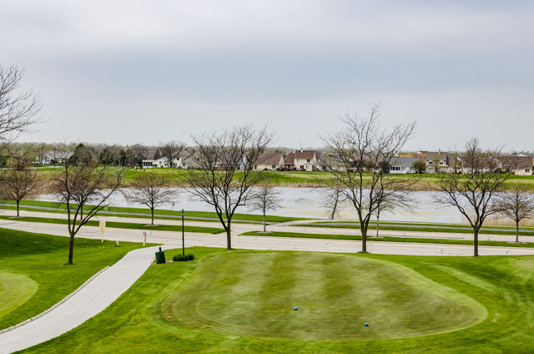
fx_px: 777
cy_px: 177
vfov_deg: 25.6
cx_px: 267
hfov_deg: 37.9
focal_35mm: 52
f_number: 16
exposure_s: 1/500
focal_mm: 35
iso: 200
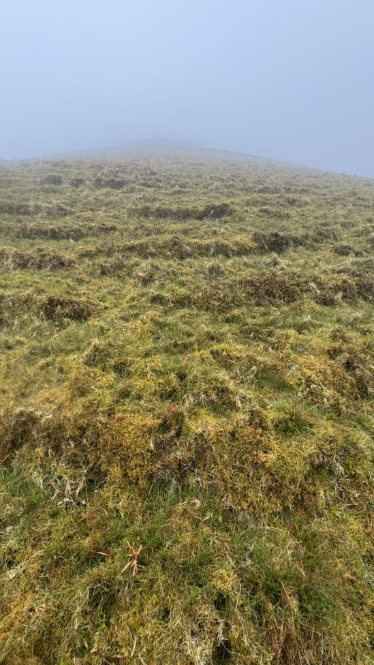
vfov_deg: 99.4
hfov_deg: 67.0
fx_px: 282
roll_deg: +1.3
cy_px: 340
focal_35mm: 16
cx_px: 174
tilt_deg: -11.5
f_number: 2.2
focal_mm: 2.22
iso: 64
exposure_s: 1/99
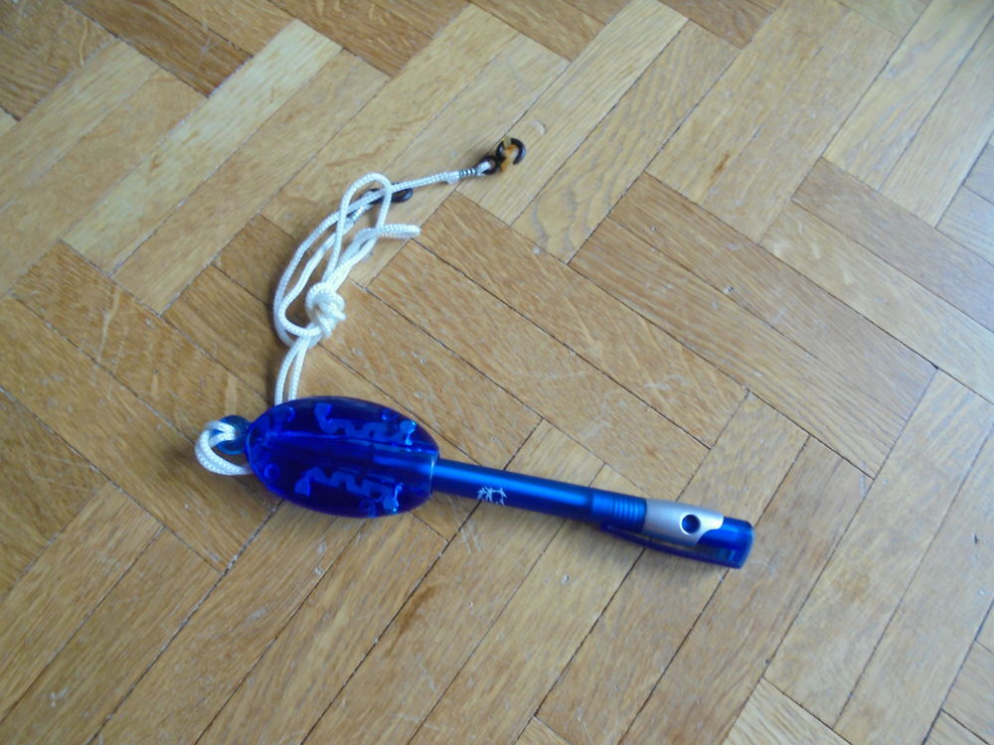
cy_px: 372
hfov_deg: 67.3
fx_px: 747
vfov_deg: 53.1
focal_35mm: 26
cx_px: 497
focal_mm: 4.6
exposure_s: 1/30
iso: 250
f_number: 3.5
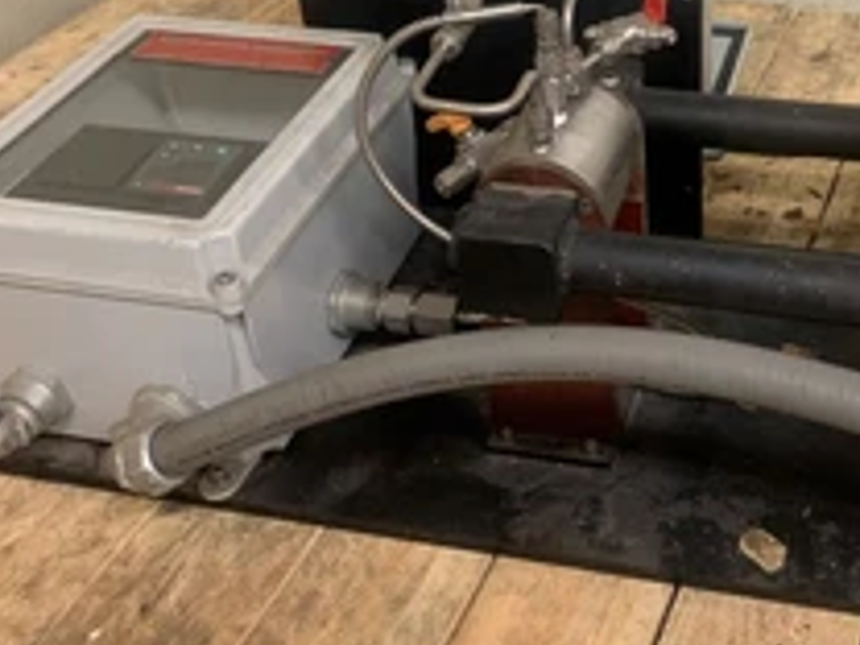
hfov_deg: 37.4
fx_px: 1242
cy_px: 161
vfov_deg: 28.7
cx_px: 628
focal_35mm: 50
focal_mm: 4.25
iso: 320
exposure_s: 1/60
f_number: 1.8
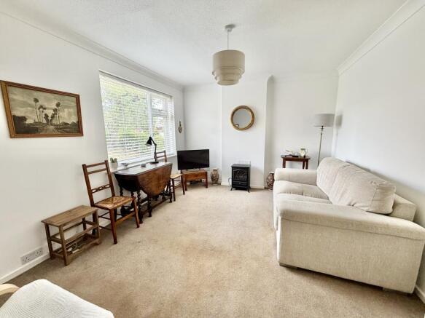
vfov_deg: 85.7
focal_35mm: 14
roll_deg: +0.5
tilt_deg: -9.9
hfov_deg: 102.1
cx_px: 212
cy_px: 159
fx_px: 172
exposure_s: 1/121
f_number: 2.2
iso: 160
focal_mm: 2.22
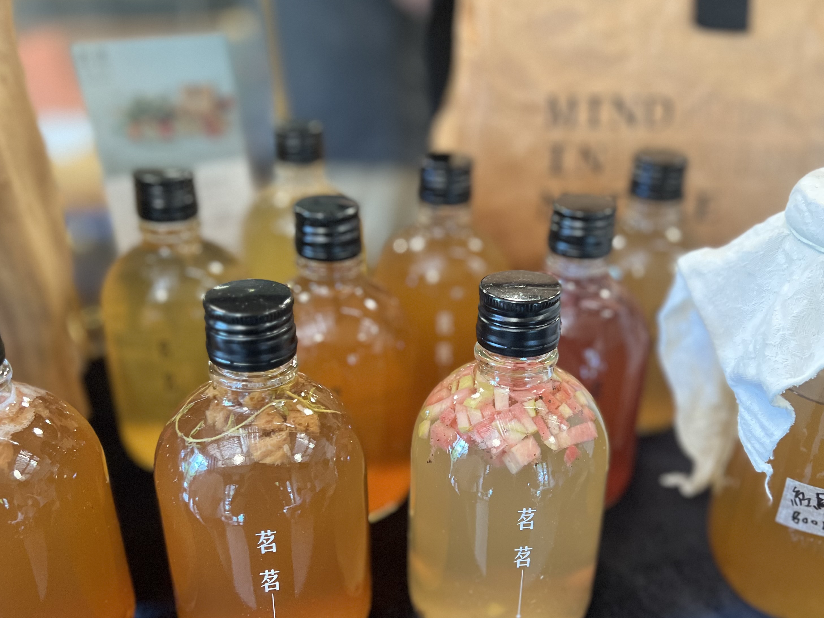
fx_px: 857
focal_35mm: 36
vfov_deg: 39.3
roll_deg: -1.2
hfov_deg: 51.3
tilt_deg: -30.4
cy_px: 402
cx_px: 452
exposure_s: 1/60
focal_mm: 5.7
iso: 400
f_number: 1.5
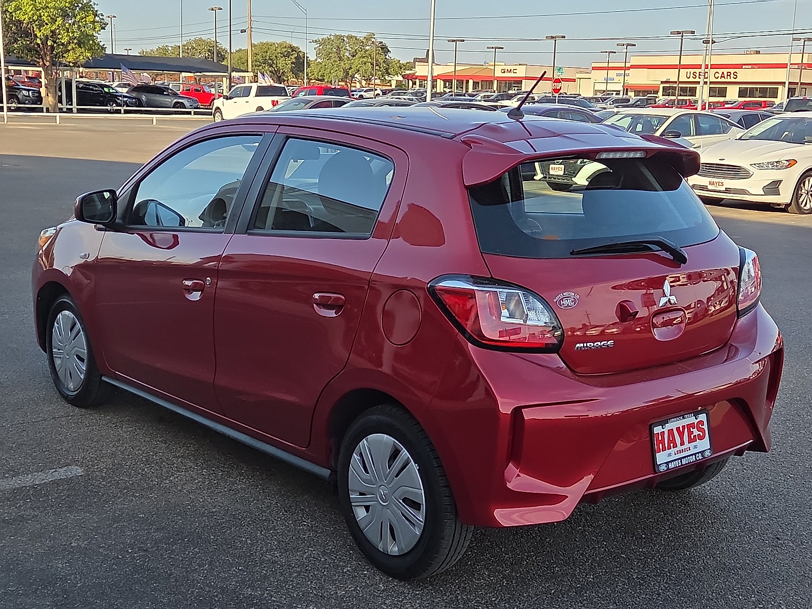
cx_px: 406
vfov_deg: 32.2
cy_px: 304
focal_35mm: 45
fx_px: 1056
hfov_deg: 42.1
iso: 25
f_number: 1.8
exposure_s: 1/1000
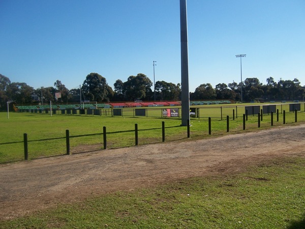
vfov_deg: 42.9
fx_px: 291
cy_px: 114
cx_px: 152
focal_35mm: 33
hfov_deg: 55.4
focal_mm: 5.5
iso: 80
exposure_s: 1/750
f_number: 4
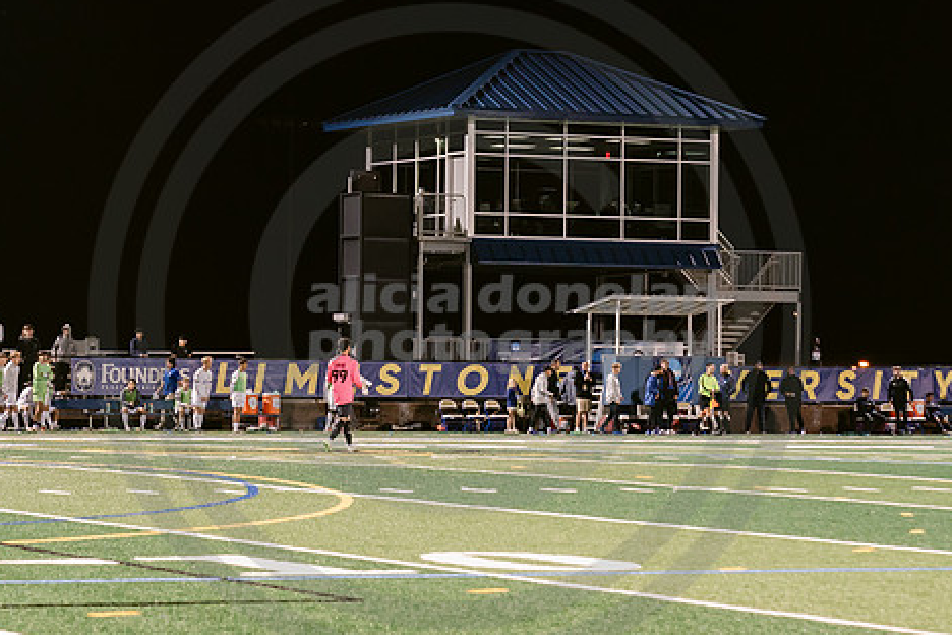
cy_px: 435
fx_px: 3490
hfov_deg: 15.4
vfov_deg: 10.4
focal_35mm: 132
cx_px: 212
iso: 2500
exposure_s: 1/160
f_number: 4
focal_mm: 70
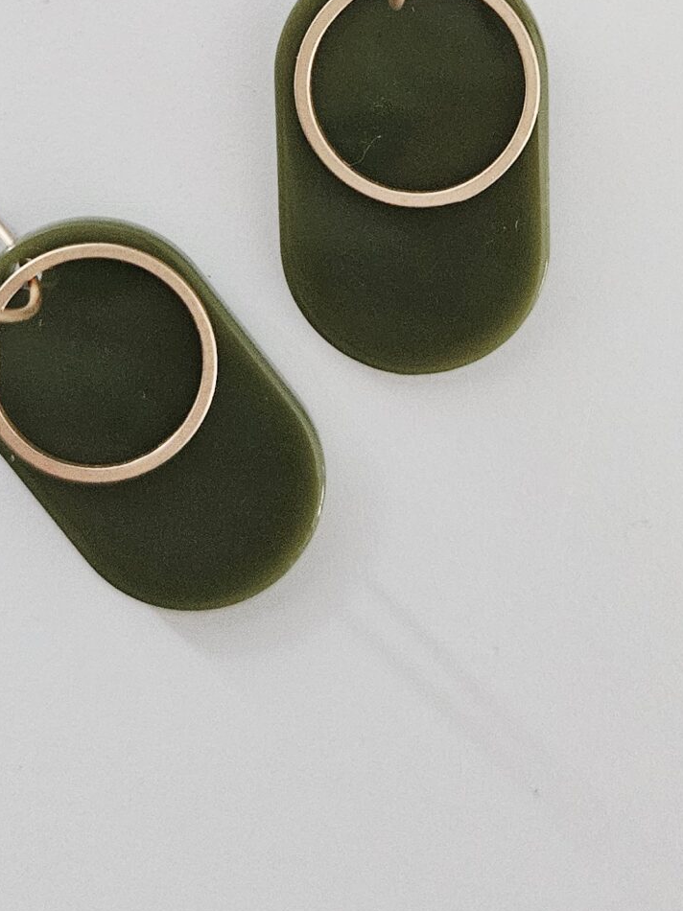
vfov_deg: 30.0
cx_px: 281
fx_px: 1632
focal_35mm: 62
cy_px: 110
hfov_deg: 23.6
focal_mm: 5.4
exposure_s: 1/50
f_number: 1.8
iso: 800
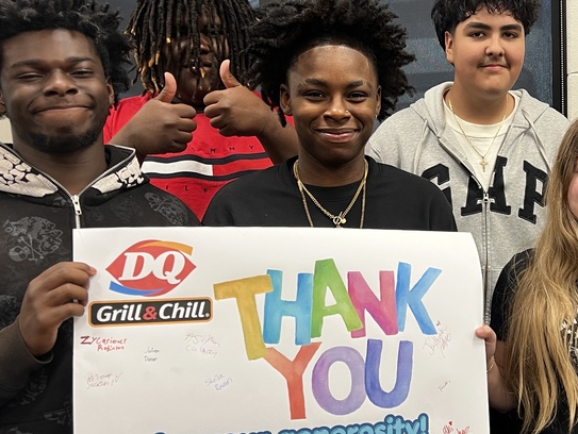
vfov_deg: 29.7
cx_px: 420
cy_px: 198
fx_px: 819
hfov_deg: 38.1
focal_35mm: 49
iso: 100
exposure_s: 1/60
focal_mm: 5.7
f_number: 1.5
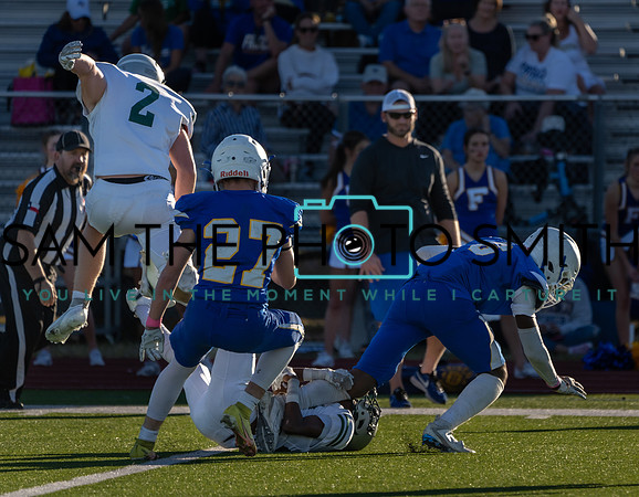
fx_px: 9681
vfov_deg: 2.9
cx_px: 436
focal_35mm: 517
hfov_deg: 3.8
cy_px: 229
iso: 320
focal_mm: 400
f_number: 5.6
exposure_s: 1/1000
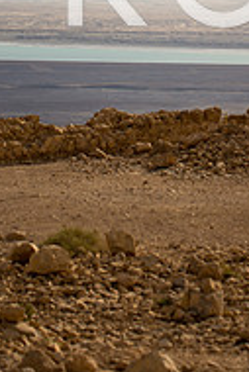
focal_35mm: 166
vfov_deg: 12.2
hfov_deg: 8.2
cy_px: -29
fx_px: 1719
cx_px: 239
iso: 200
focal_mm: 70
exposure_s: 1/4000
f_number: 2.8
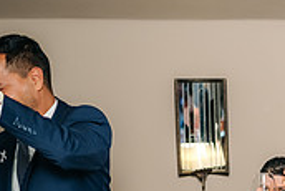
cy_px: 203
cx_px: 462
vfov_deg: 11.5
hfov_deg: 15.6
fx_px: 935
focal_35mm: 118
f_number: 1.6
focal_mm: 35
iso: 800
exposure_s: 1/200
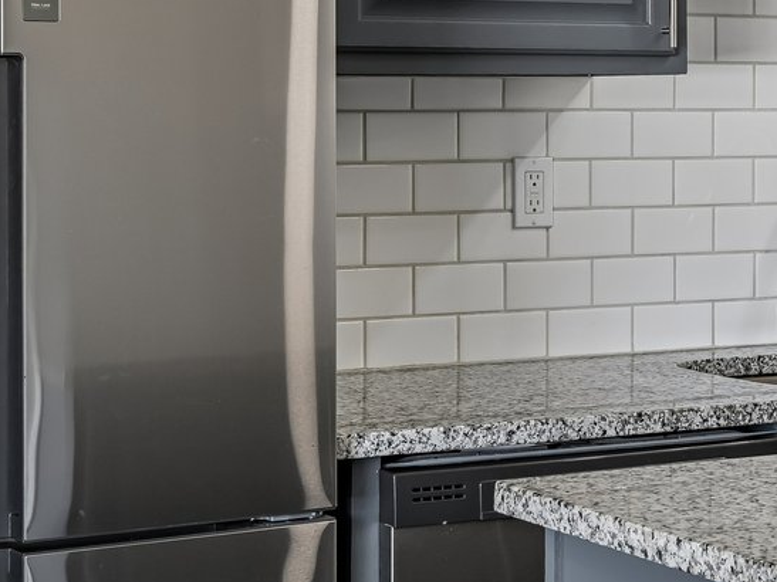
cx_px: 902
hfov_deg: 17.5
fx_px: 2424
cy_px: 96
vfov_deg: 13.6
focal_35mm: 108
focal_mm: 30
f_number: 10
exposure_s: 1/10
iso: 400
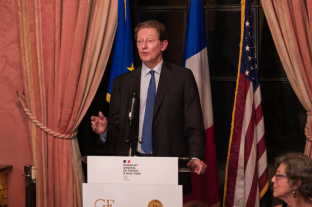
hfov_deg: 16.4
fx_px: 1086
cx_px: 152
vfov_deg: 10.9
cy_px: 101
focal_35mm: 125
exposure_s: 1/200
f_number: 3.2
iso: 3200
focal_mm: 120
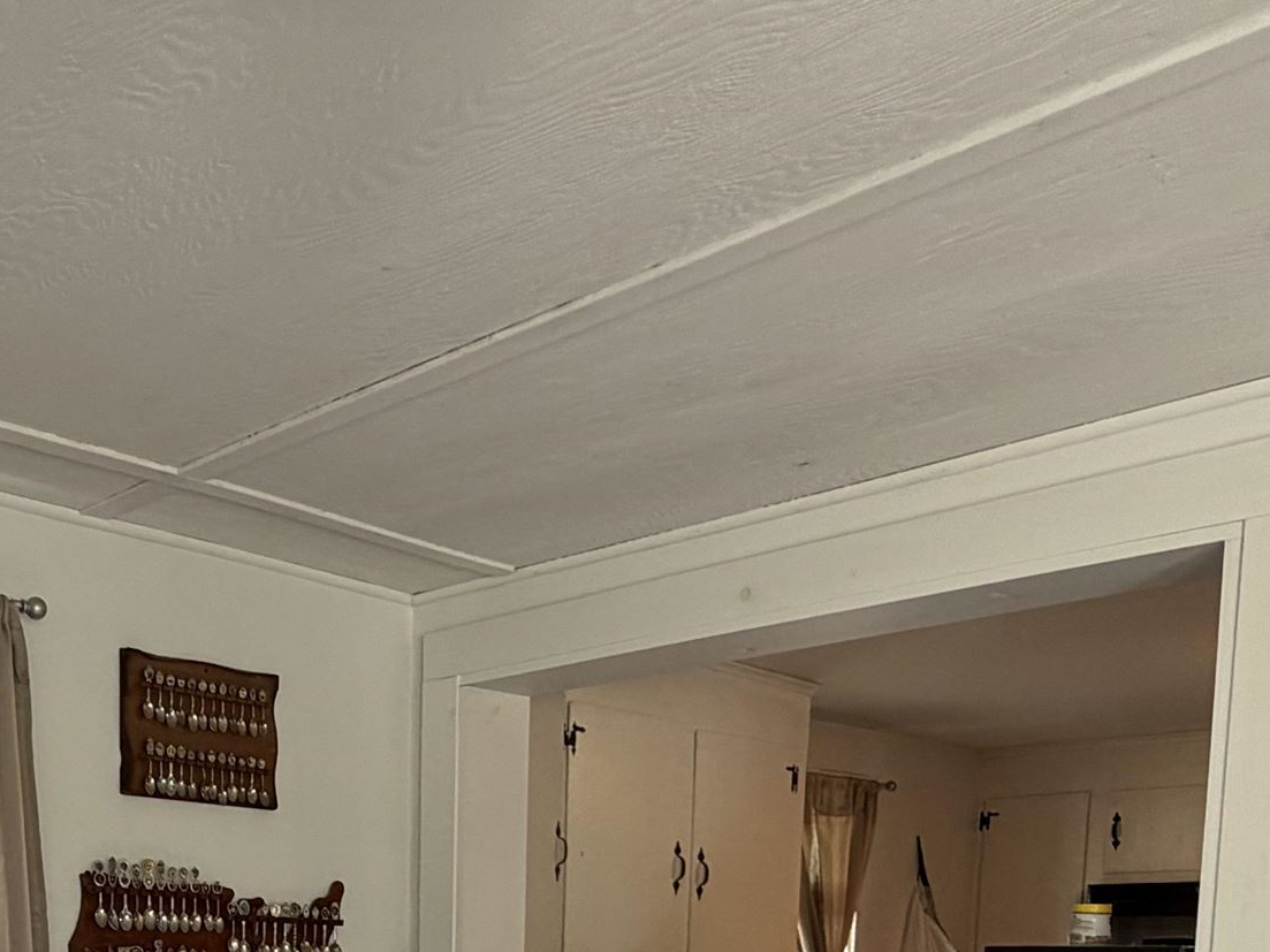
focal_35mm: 39
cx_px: 347
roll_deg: -0.1
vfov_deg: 31.5
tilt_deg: -6.7
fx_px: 1431
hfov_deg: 46.5
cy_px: 1110
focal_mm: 2.22
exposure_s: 1/120
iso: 200
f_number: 2.2
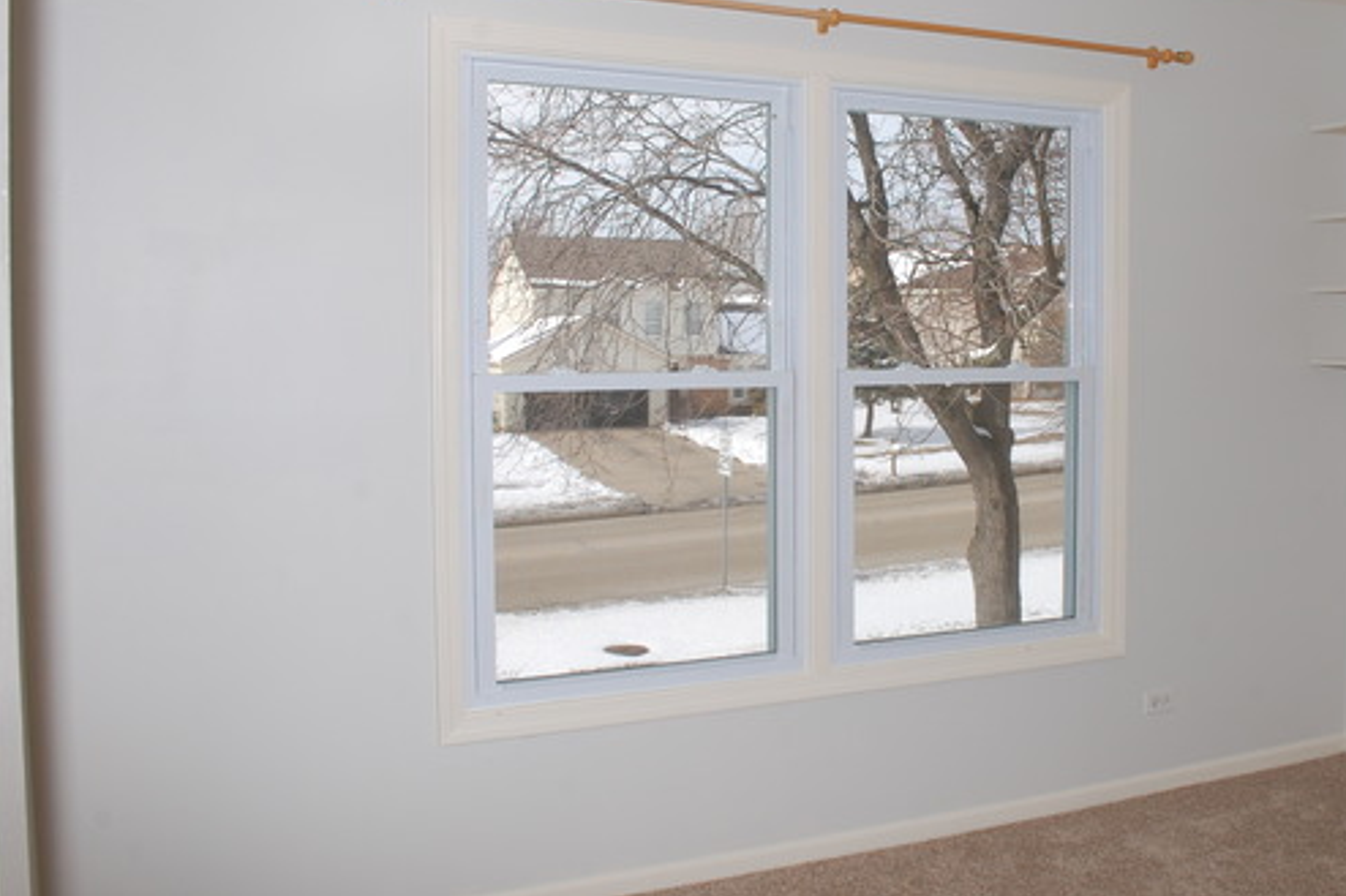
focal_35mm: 35
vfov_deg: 37.8
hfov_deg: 53.8
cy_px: 389
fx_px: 1308
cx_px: 842
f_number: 9
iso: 200
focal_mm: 18
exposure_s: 1/320
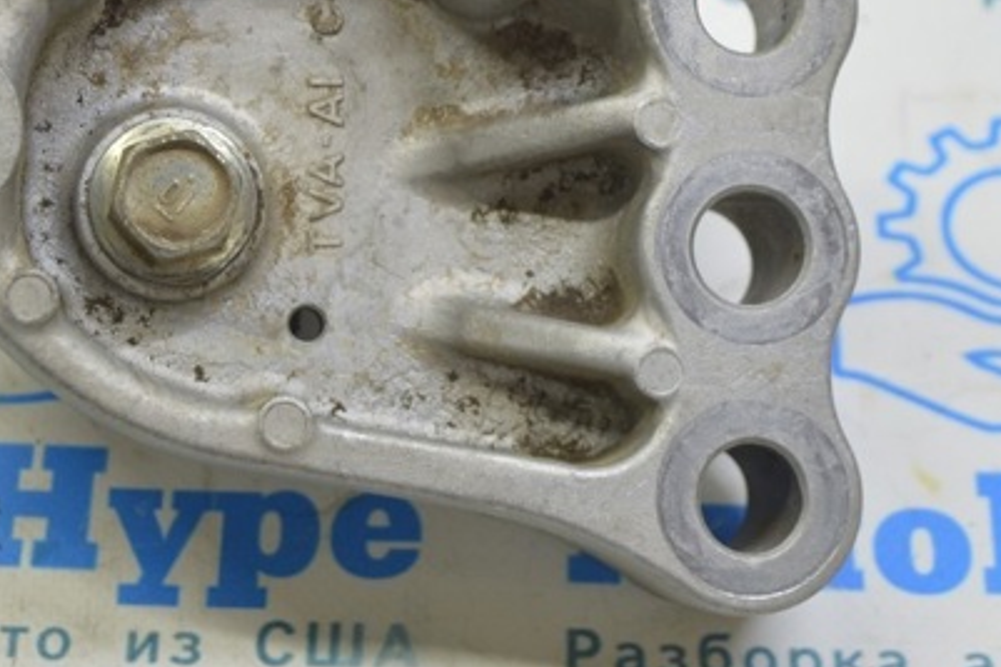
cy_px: 189
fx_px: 3057
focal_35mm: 110
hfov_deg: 18.6
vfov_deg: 12.4
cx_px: 412
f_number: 5.6
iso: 400
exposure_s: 1/20
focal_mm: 46
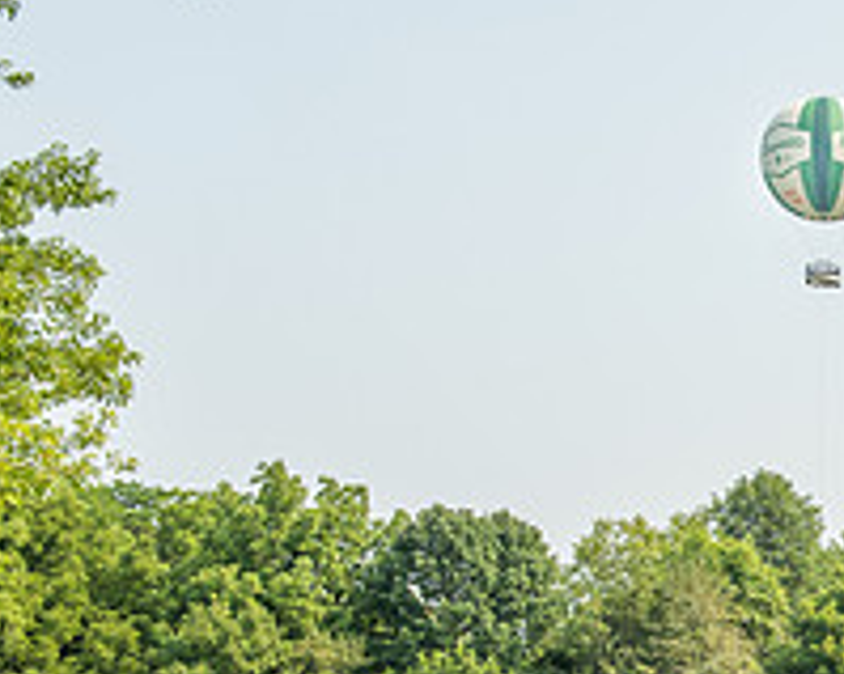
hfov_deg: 18.3
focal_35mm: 98
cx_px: 1077
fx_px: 2447
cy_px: 600
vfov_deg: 15.5
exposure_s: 1/1600
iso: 320
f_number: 5.6
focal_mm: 35
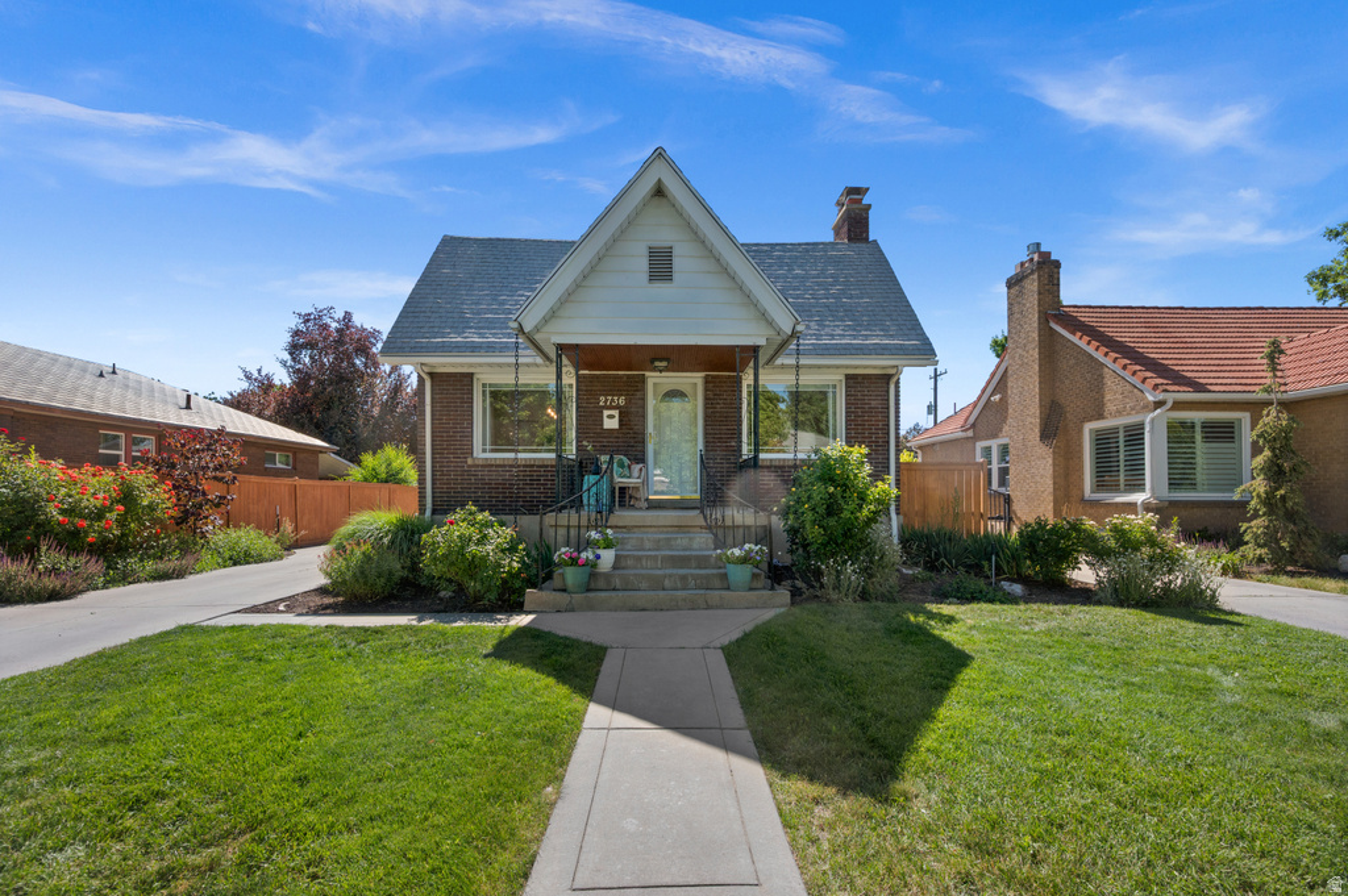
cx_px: 674
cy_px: 448
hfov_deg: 100.4
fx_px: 561
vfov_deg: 77.2
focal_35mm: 15
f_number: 7.1
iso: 400
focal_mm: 15
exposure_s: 1/640
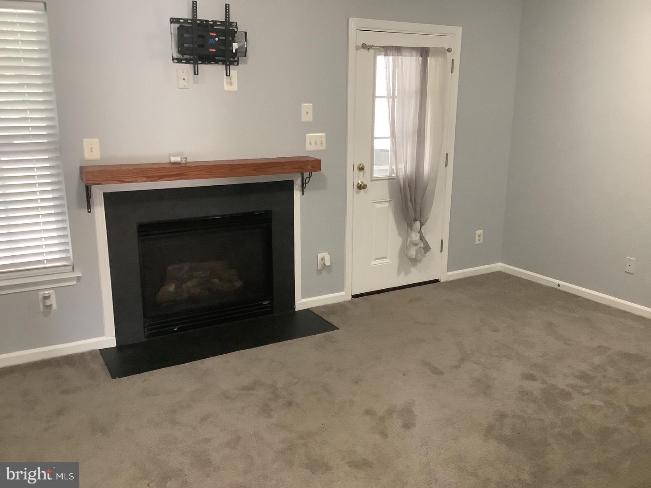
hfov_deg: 58.4
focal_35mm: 31
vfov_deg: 45.4
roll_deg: -0.4
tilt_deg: -14.7
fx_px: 583
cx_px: 326
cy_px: 244
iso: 320
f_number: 2.4
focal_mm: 3.3
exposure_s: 1/40
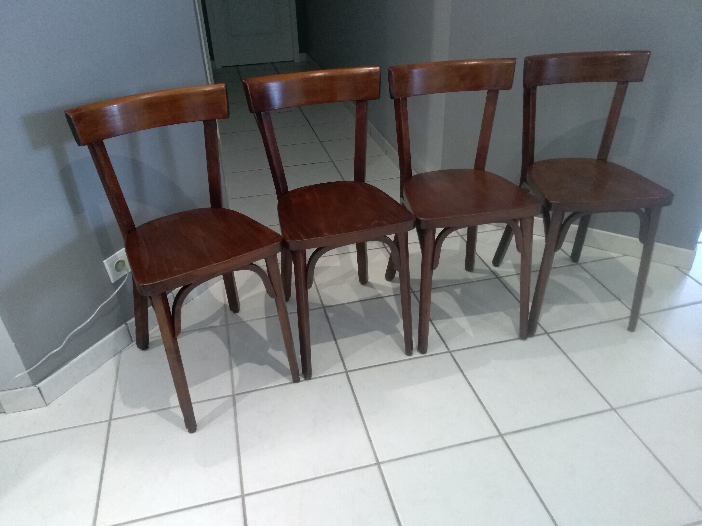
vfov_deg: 53.1
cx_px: 351
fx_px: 527
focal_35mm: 26
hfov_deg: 67.3
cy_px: 263
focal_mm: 3.54
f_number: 2
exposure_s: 1/30
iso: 665
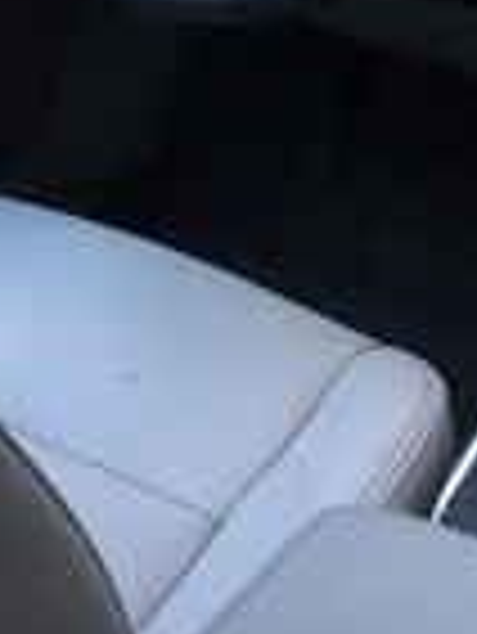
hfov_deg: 14.5
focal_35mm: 102
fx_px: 1871
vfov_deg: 17.7
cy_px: -252
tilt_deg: -20.1
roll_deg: +1.1
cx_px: 112
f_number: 2.2
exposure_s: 1/33
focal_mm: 4.15
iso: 80
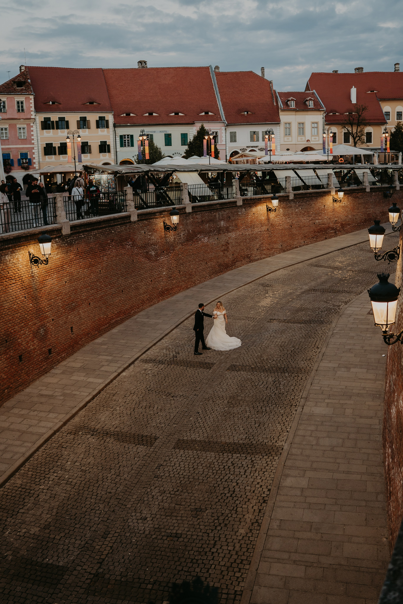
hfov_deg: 37.9
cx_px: 202
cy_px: 302
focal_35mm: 35
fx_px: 588
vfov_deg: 54.4
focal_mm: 35
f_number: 2.2
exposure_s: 1/125
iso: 320
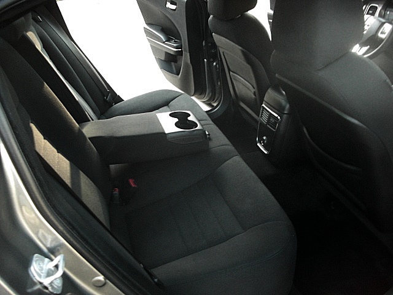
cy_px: 148
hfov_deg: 51.4
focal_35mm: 36
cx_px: 196
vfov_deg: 39.7
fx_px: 409
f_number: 2.8
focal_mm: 6.3
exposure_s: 1/100
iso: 400
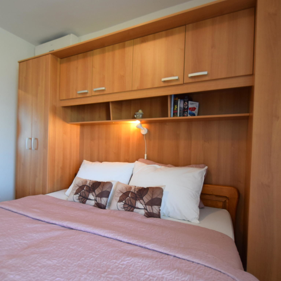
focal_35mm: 20
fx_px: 184
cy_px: 146
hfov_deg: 74.5
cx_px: 123
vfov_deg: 74.8
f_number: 4
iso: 800
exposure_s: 1/60
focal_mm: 10
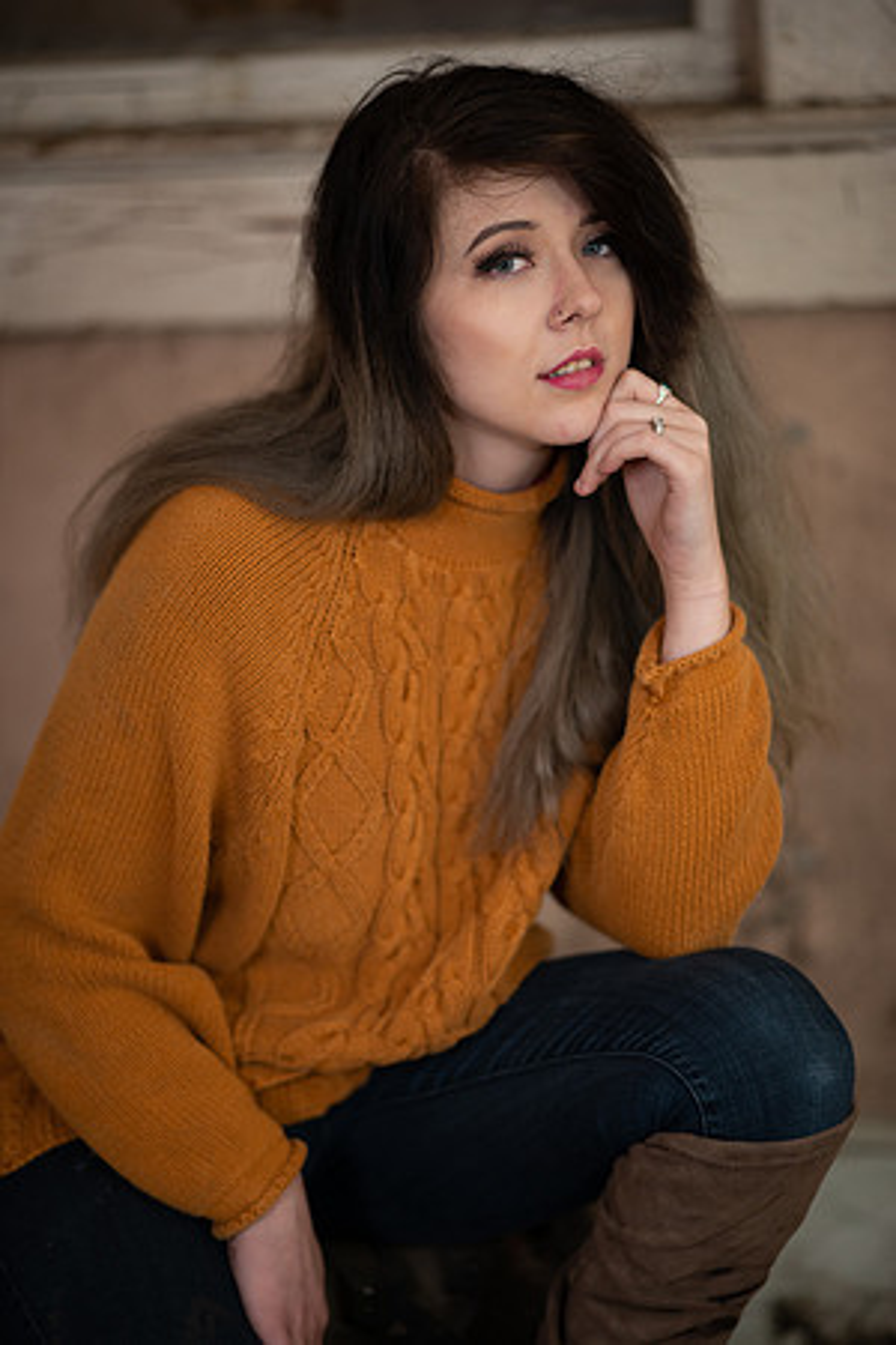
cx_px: 448
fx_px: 3920
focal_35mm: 105
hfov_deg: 13.0
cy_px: 672
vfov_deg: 19.5
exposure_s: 1/800
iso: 320
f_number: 1.6
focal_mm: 105
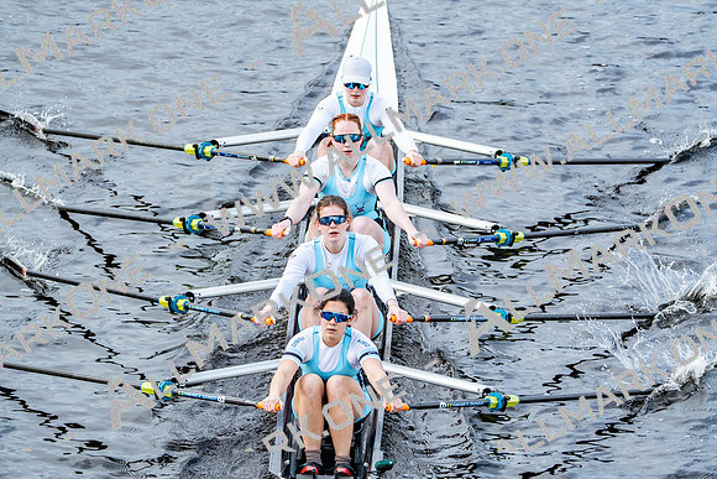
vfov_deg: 3.5
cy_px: 240
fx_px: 7908
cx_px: 358
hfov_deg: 5.2
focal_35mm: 397
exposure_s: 1/1250
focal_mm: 397
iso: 1250
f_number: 6.3
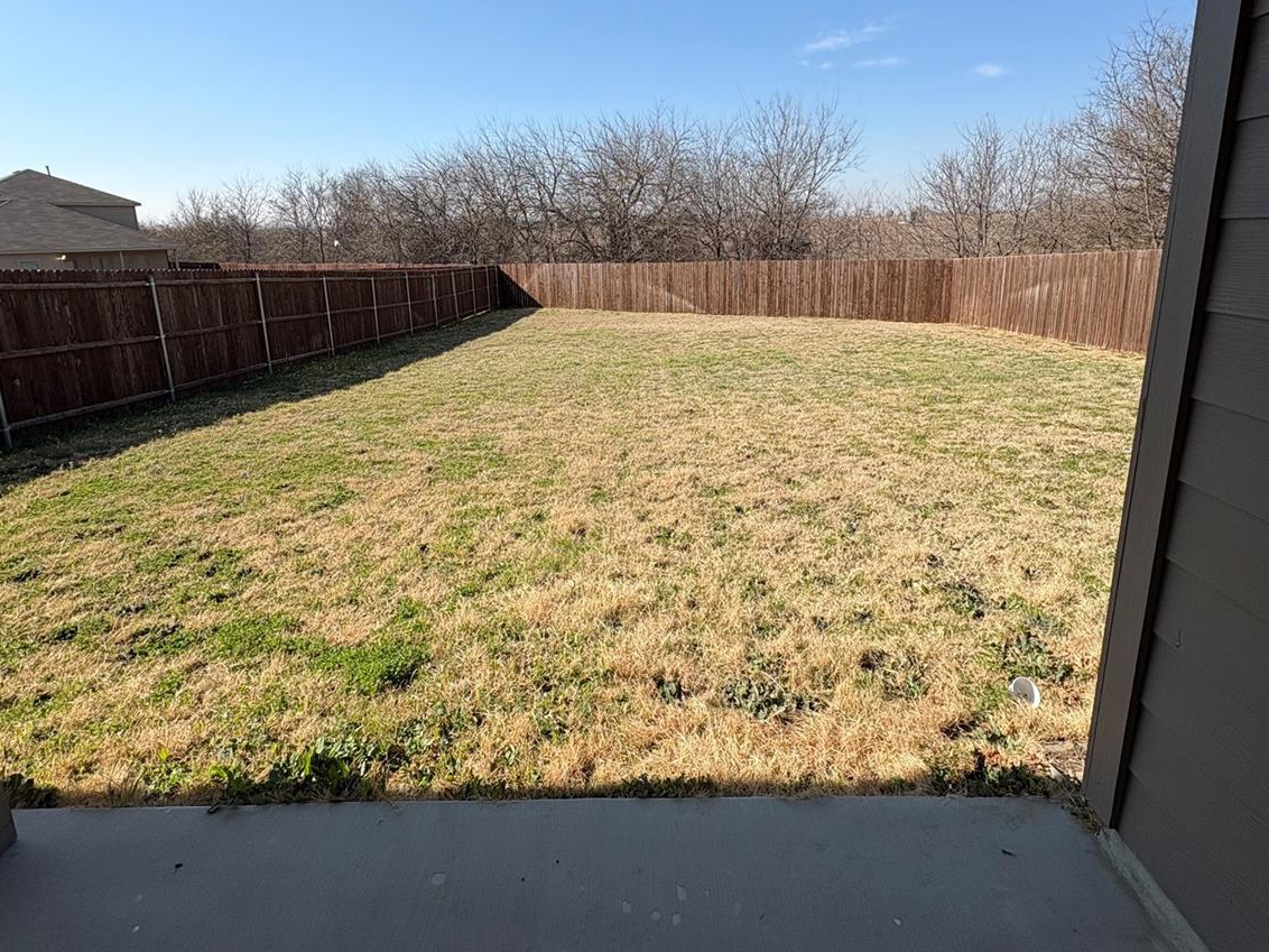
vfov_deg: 67.9
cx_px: 640
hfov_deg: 84.7
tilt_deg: -11.9
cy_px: 377
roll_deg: +0.6
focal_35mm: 19
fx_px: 697
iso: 40
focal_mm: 2.22
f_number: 2.2
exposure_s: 1/1832
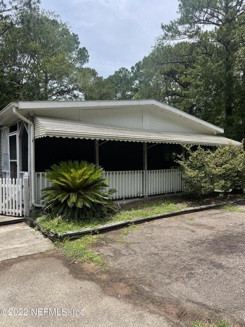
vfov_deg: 67.3
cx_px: 122
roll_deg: +0.9
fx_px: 245
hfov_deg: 53.1
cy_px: 164
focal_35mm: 26
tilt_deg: -0.2
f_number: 1.6
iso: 32
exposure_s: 1/3344
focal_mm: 5.1
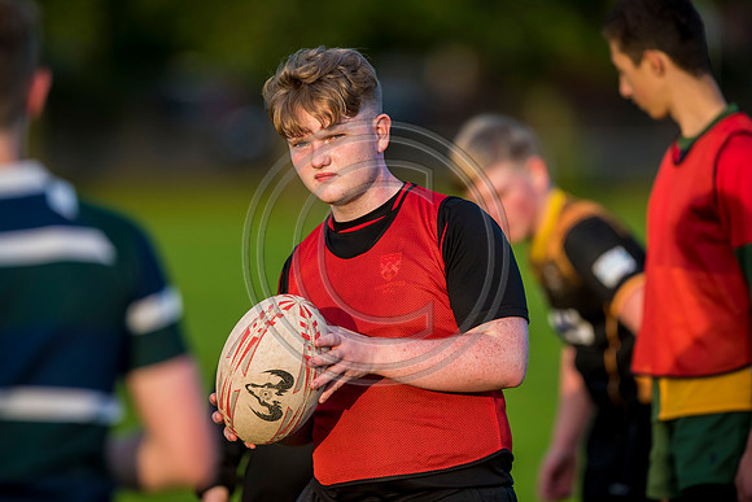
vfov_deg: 3.4
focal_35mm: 400
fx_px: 8357
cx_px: 376
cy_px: 251
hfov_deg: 5.2
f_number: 4.5
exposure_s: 1/1250
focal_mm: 400
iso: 1600
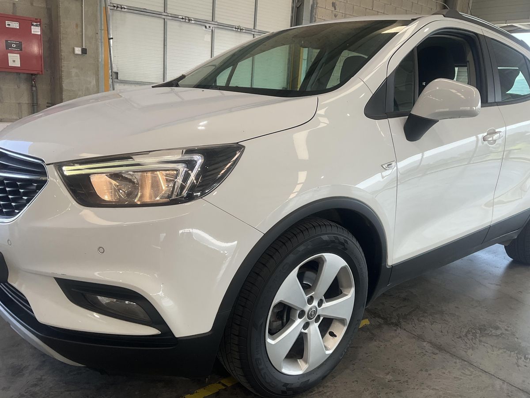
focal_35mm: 29
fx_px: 444
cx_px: 265
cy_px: 199
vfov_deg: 48.2
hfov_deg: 61.7
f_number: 1.8
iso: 20
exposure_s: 1/120
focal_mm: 3
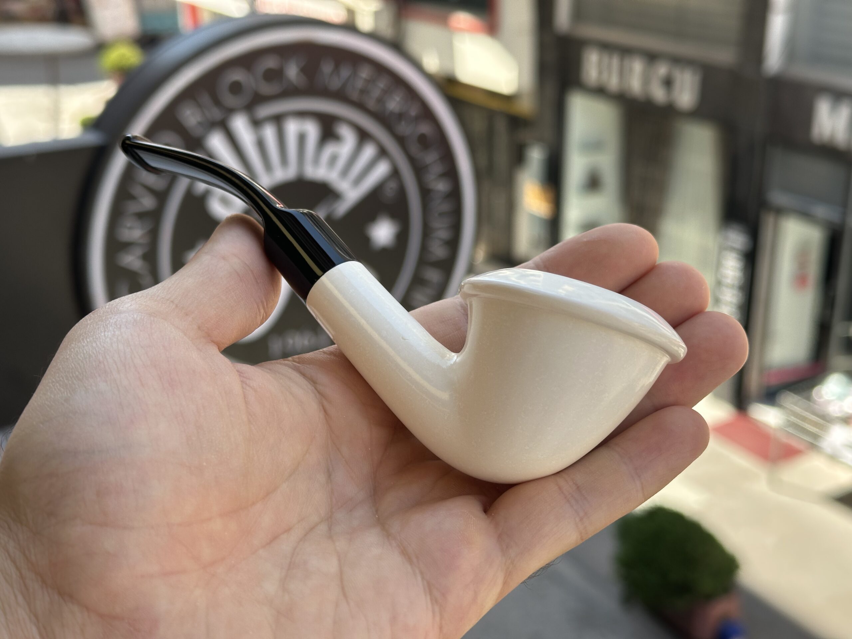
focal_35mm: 48
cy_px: 320
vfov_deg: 30.3
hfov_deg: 39.7
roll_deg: +0.1
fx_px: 1181
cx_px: 426
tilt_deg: -21.7
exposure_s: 1/642
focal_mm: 6.86
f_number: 1.78
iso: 64
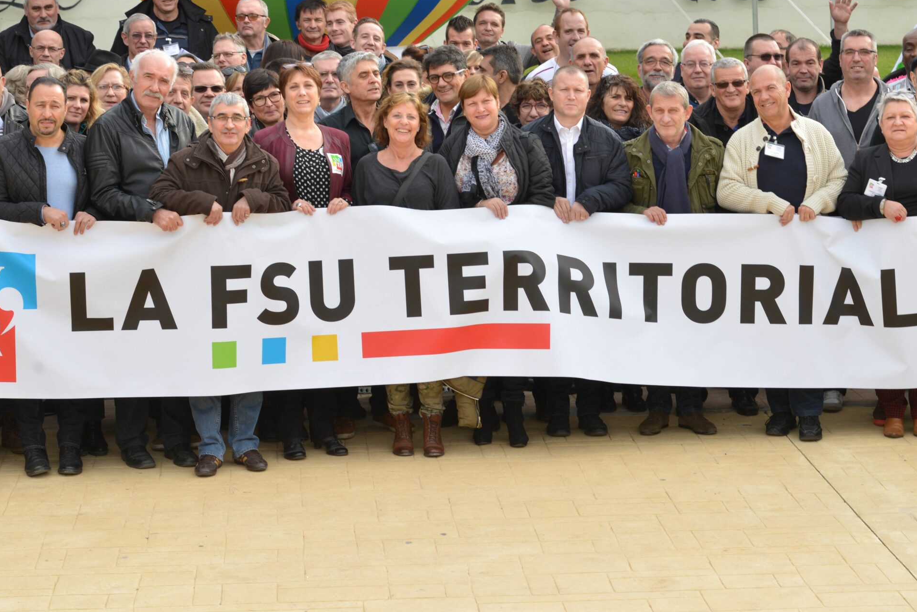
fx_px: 2803
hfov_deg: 18.6
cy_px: 227
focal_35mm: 110
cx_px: 514
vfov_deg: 12.5
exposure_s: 1/125
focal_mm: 82
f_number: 7.1
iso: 160
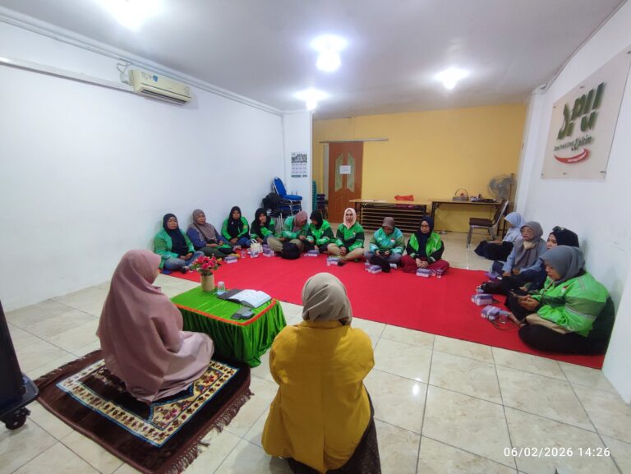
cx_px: 316
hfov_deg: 94.5
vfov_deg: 78.2
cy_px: 237
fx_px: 292
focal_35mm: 16
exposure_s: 1/50
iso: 370
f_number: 2.2
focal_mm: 1.65
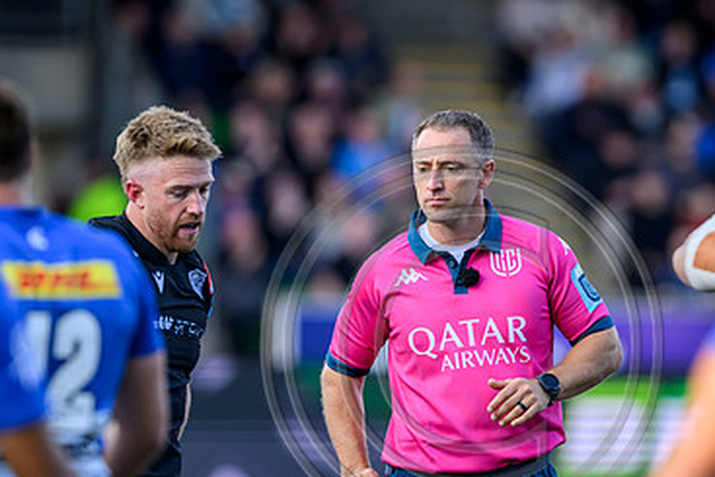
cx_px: 462
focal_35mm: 632
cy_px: 344
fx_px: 12557
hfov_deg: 3.3
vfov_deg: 2.2
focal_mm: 400
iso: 1600
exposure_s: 1/2500
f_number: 4
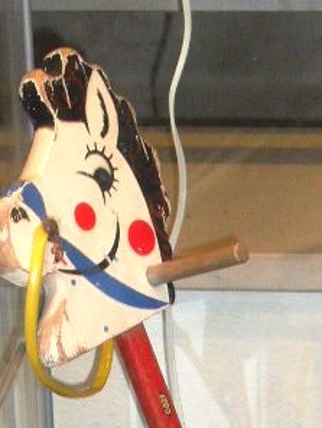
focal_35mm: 169
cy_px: 683
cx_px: 182
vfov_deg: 11.1
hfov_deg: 8.8
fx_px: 2095
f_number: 3.9
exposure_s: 1/45
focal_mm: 8.7
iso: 200
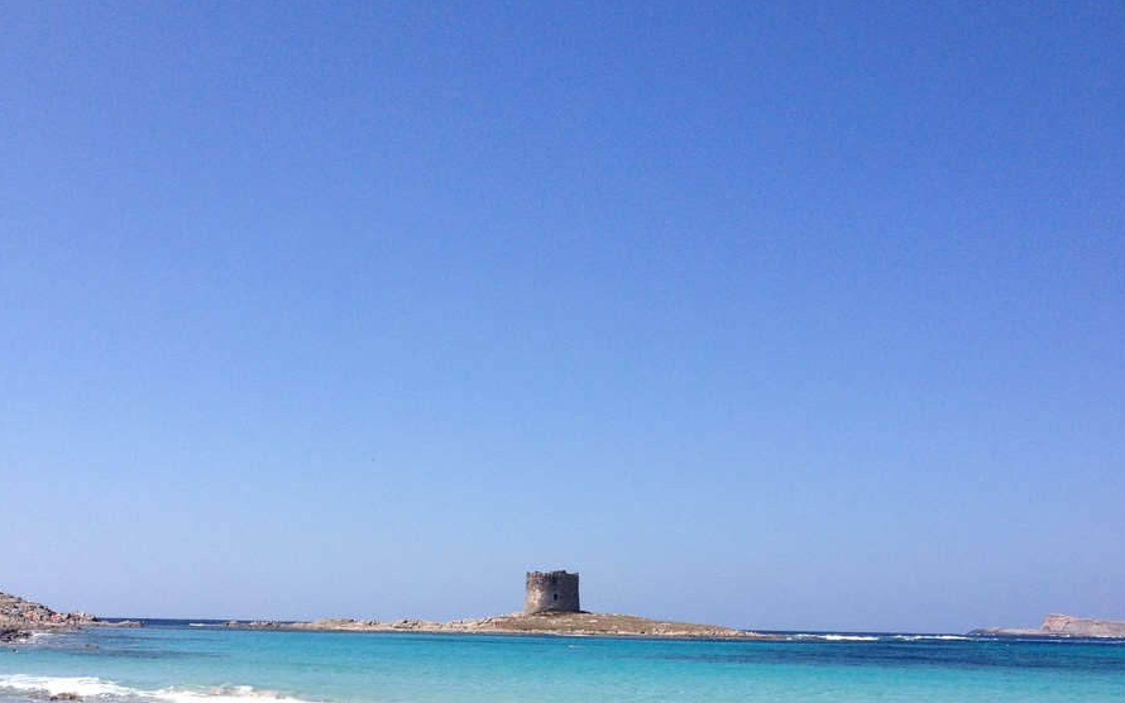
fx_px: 1533
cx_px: 566
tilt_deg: -3.2
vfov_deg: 24.8
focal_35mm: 50
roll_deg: -0.4
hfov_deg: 40.3
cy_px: 674
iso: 50
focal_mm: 4.28
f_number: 2.4
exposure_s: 1/2404
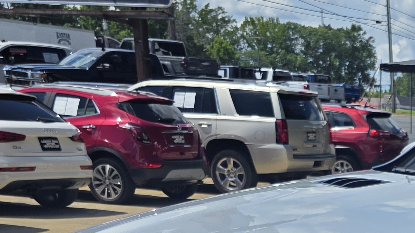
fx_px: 903
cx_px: 587
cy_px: 428
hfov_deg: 22.3
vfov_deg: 13.2
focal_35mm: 82
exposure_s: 1/3891
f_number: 1.7
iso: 25
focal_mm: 6.3
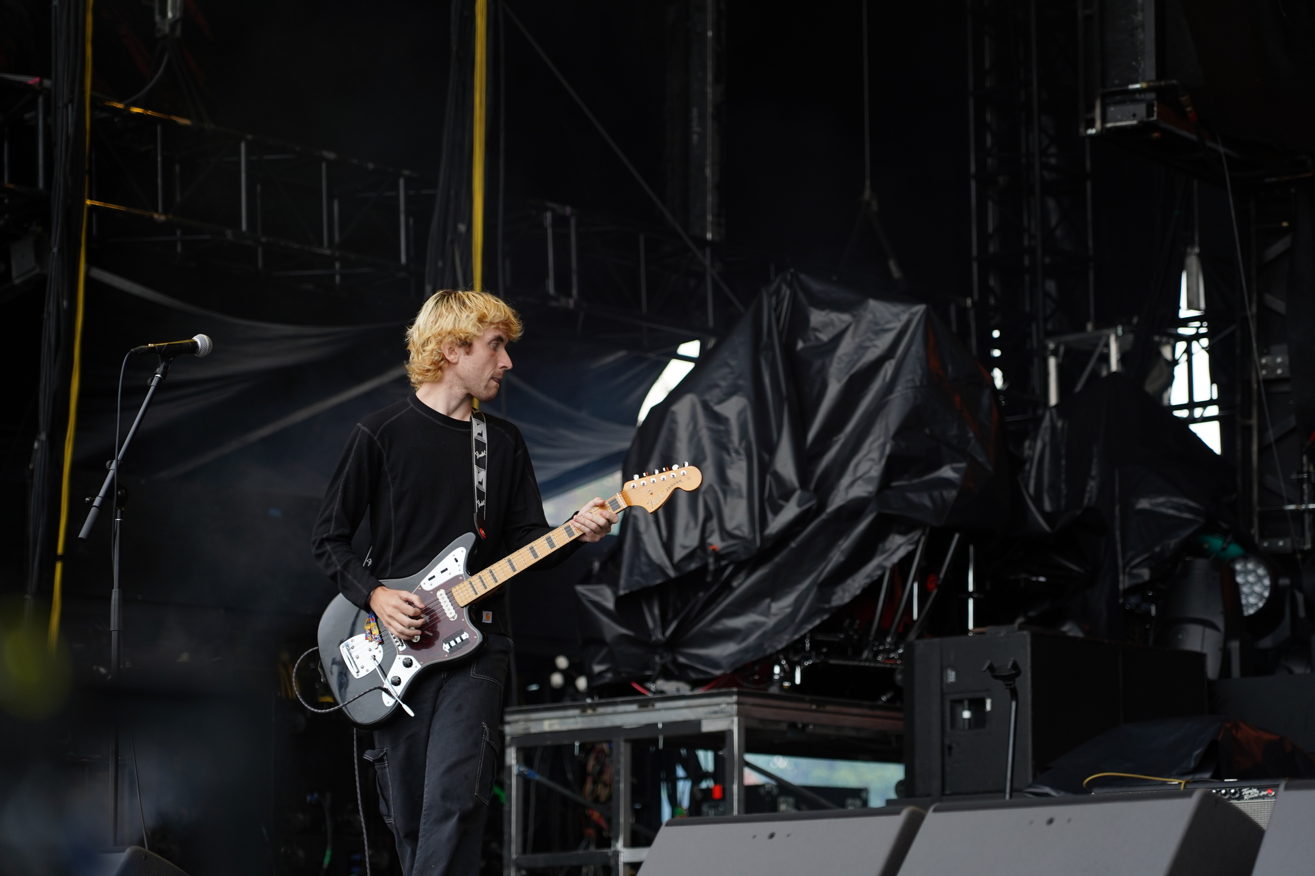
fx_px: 3835
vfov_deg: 13.0
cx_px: 658
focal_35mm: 105
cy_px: 438
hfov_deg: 19.5
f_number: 4
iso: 250
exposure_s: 1/125
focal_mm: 105
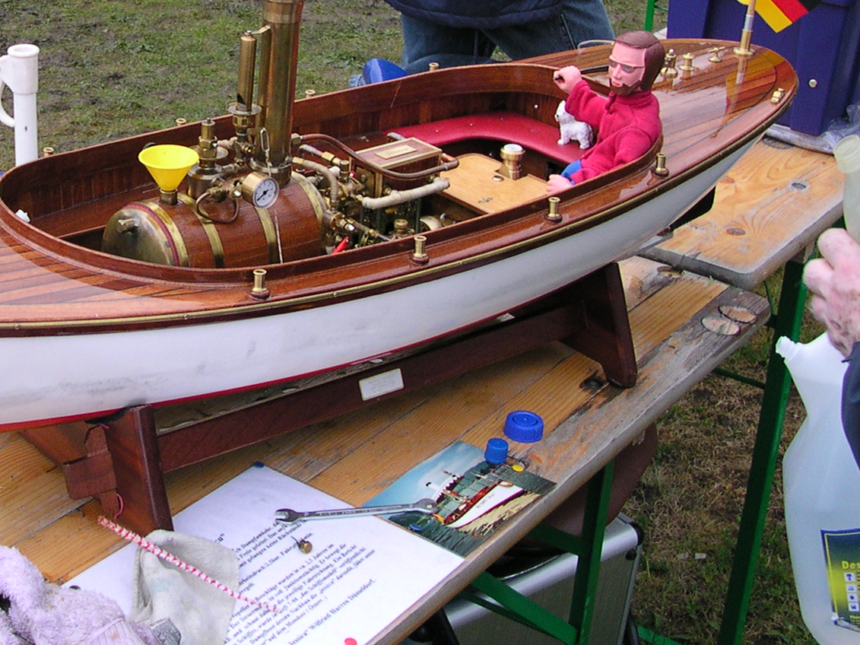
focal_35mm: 67
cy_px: 182
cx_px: 173
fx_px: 1664
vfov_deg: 21.8
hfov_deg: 28.4
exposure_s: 1/185
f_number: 2.7
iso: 100
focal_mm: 5.6
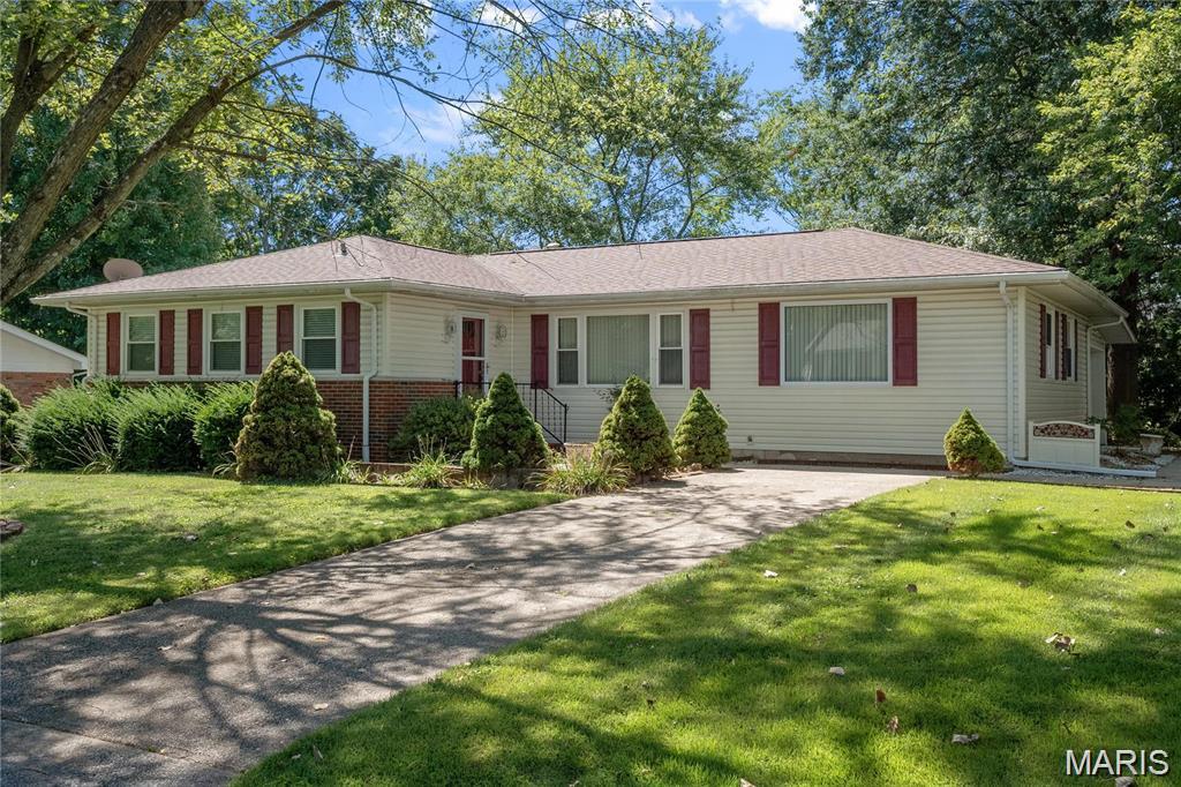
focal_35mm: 36
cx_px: 590
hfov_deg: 53.1
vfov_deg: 36.8
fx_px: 1181
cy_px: 394
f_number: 8
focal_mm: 18
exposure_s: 1/320
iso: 400
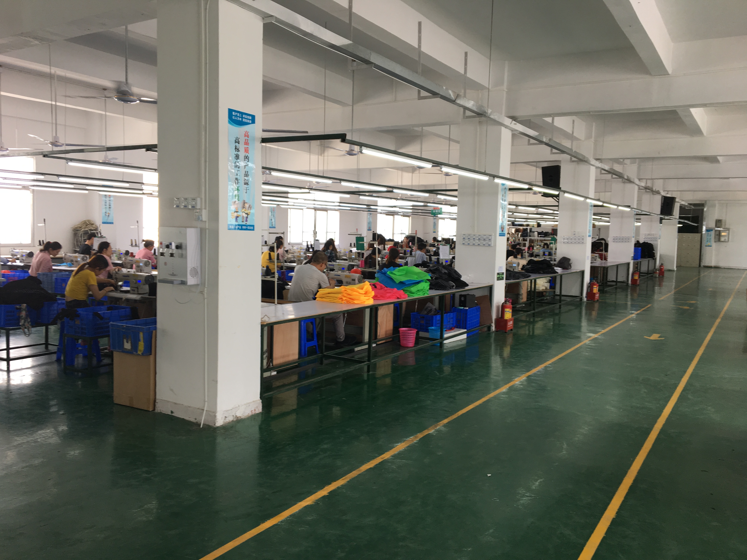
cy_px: 280
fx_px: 626
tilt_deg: -4.1
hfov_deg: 61.7
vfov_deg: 48.2
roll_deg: -1.4
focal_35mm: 29
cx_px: 374
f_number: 2.2
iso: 25
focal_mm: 4.15
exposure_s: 1/50
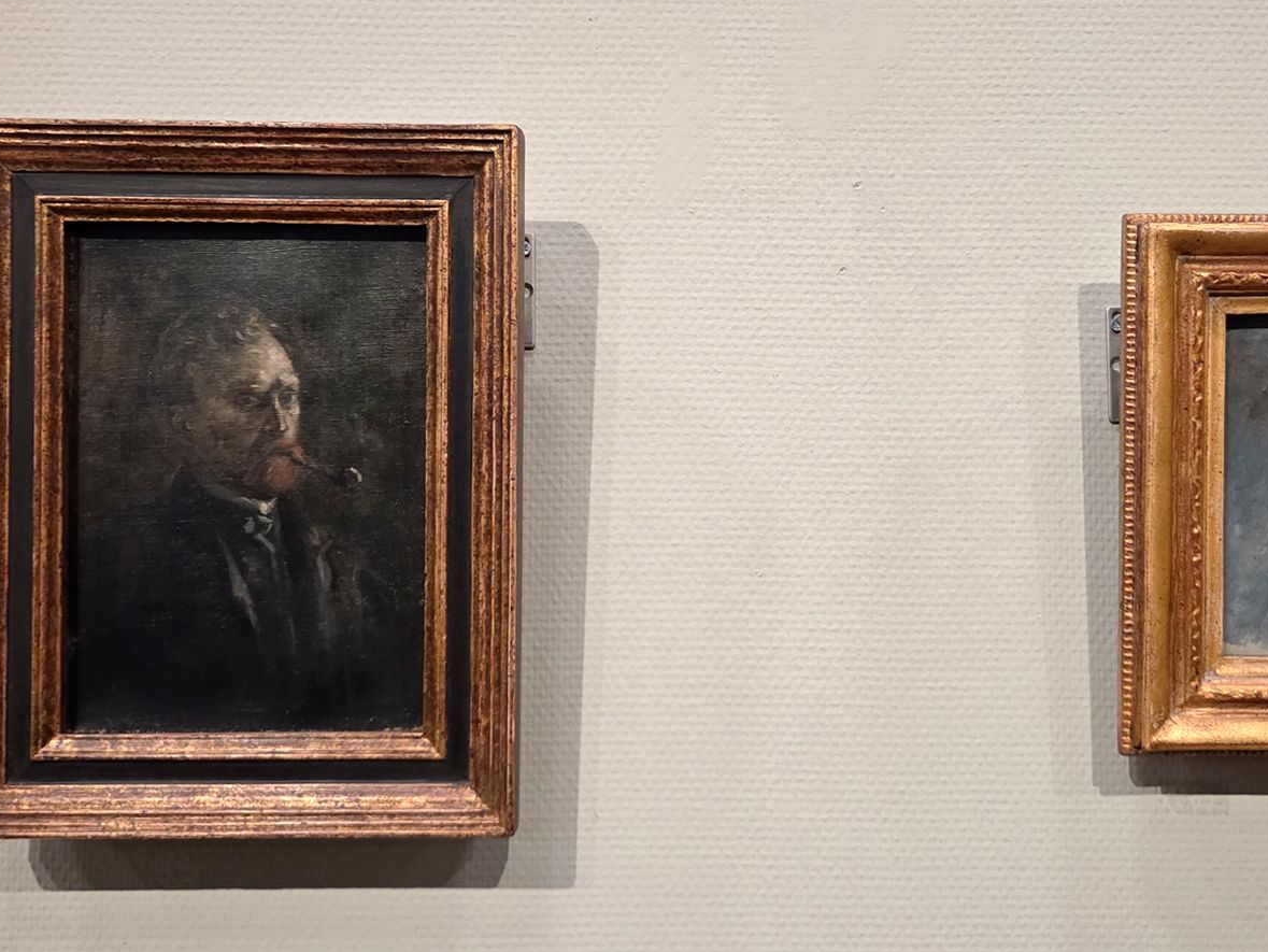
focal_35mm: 39
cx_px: 749
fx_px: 1429
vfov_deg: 36.8
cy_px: 463
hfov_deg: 47.6
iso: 640
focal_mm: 5.4
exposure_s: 1/50.9
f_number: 1.8
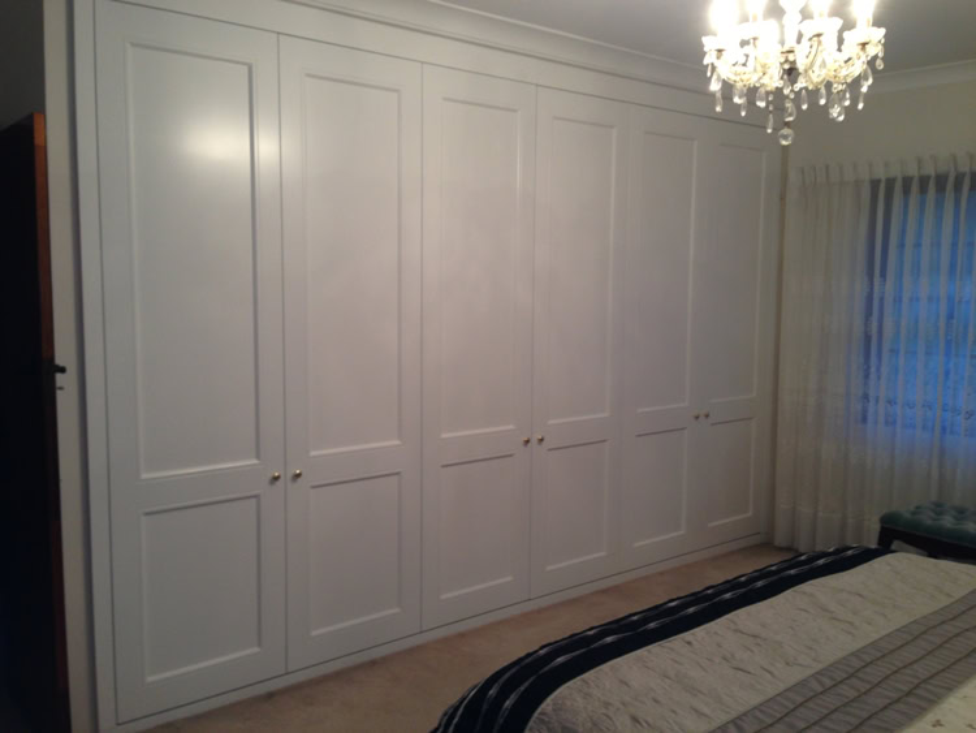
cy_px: 366
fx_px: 931
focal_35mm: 33
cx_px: 488
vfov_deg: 43.0
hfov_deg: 55.3
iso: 50
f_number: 2.4
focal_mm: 4.1
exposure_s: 1/20
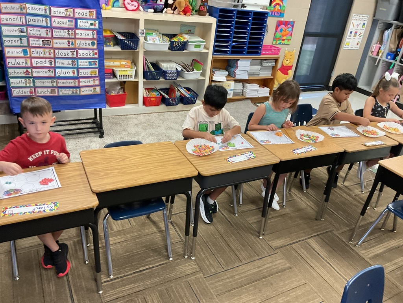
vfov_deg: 48.2
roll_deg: -7.4
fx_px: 338
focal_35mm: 29
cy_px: 152
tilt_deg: -26.4
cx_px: 202
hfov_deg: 61.7
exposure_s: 1/60
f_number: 1.8
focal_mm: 3
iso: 200
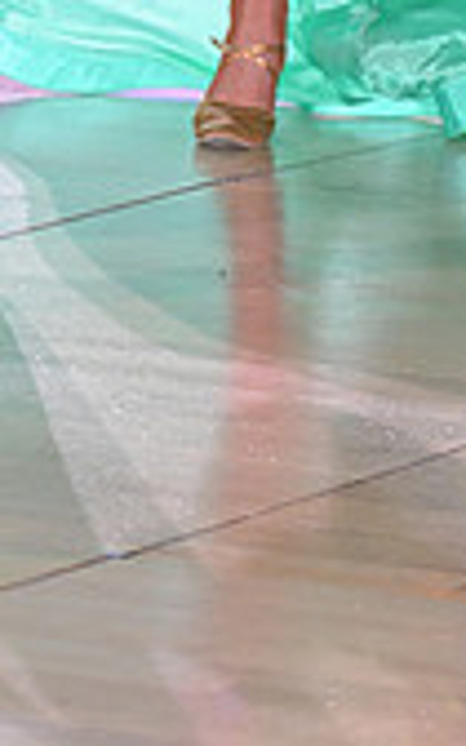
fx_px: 9632
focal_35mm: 474
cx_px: -29
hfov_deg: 2.8
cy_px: -311
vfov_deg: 4.4
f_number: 5.6
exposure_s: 1/200
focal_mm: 135
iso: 2000
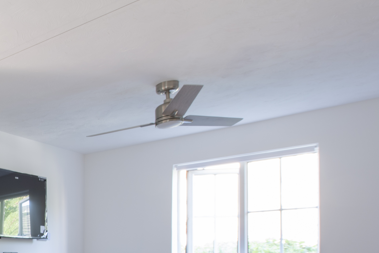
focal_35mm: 44
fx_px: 463
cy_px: 259
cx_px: -139
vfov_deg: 28.4
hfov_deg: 31.5
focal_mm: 15
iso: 100
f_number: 8
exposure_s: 1/2
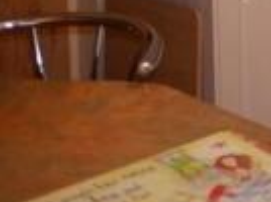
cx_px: 553
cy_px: -197
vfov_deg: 11.0
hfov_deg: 13.6
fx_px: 953
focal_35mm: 122
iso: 640
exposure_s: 1/60
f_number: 2.5
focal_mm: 14
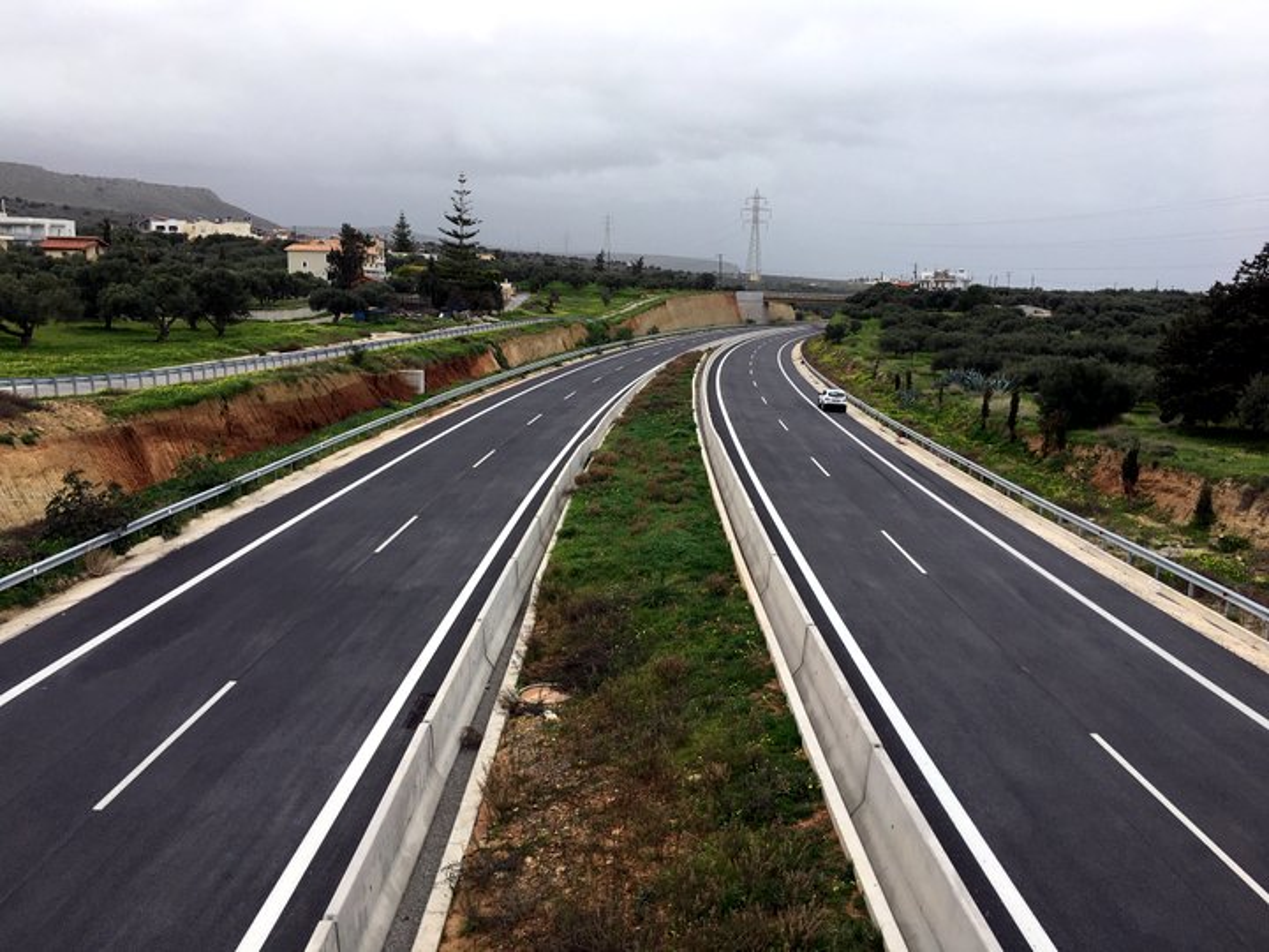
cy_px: 476
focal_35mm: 29
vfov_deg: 48.2
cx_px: 634
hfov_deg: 61.7
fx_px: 1063
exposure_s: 1/950
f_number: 2.2
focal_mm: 4.15
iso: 25
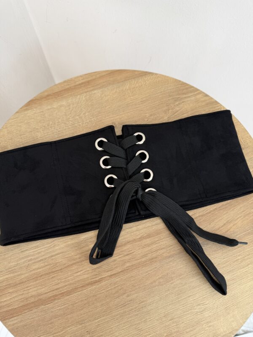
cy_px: 168
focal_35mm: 24
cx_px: 126
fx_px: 234
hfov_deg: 56.8
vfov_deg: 71.6
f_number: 1.78
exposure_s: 1/121
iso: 50
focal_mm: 6.76
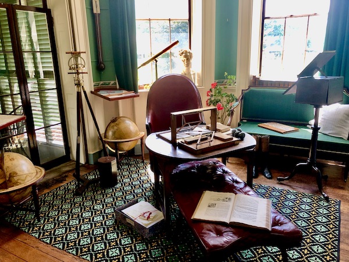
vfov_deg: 49.7
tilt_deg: -15.7
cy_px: 131
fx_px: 282
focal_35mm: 28
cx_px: 174
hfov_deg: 63.4
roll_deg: +1.1
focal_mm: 4
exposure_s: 1/30
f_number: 1.8
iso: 40
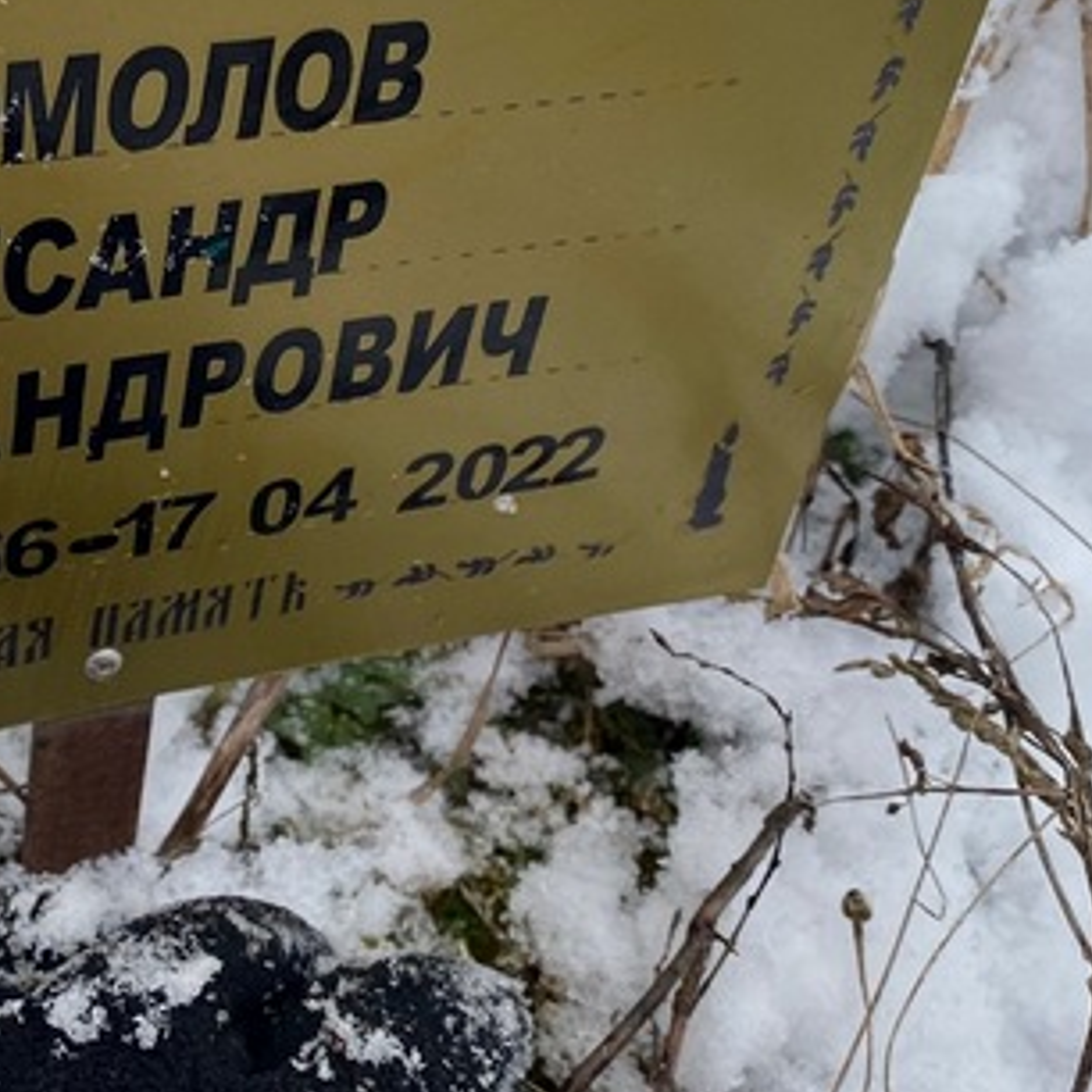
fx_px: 2141
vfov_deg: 28.2
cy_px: 278
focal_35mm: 60
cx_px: 189
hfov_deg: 27.9
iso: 32
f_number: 1.8
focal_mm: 4.25
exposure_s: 1/299
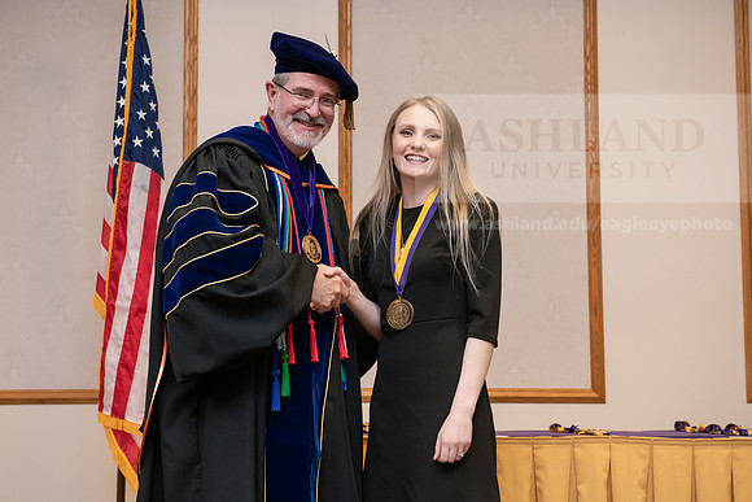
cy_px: 251
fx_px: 1379
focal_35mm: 66
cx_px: 376
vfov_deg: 20.6
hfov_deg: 30.5
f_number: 5.6
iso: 2000
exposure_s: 1/200
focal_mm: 66
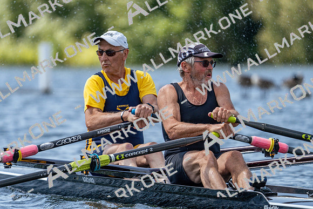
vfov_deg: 3.0
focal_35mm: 459
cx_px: 156
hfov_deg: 4.5
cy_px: 104
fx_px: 3991
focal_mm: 459
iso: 500
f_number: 6.3
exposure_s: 1/2000
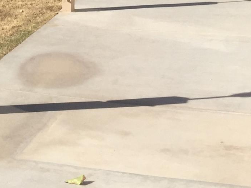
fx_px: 906
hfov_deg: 14.0
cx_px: -205
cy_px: -52
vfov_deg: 11.6
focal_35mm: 125
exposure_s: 1/2326
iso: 32
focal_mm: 4.15
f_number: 2.2
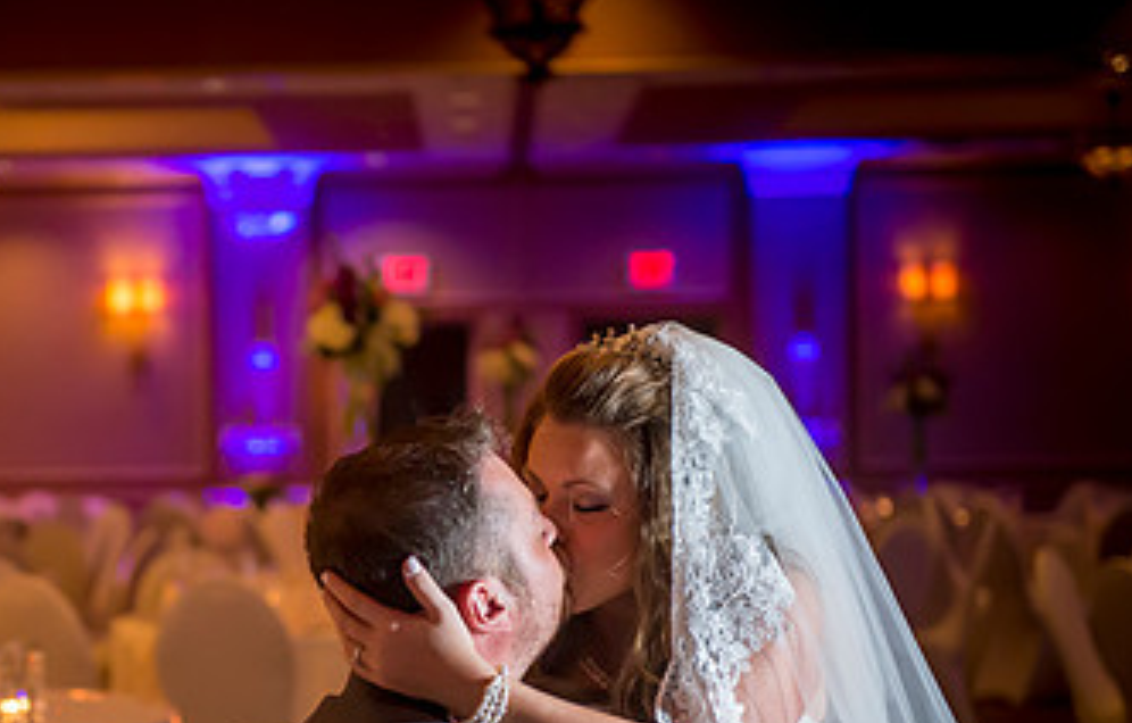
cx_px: 174
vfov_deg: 10.3
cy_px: 541
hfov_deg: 15.9
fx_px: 4004
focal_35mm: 129
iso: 1600
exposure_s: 1/100
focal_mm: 70
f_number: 2.8
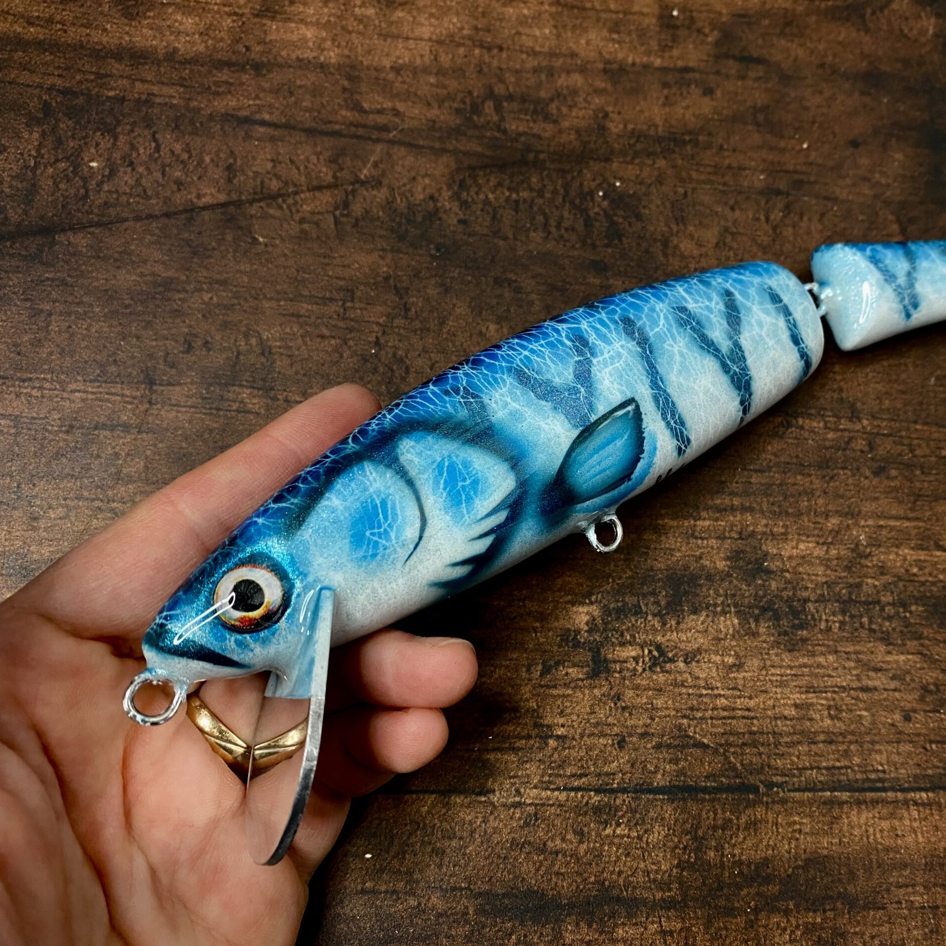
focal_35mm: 31
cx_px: 608
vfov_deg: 52.5
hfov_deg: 51.8
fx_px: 958
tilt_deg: -71.2
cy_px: 475
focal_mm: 4.25
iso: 200
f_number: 1.8
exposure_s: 1/50
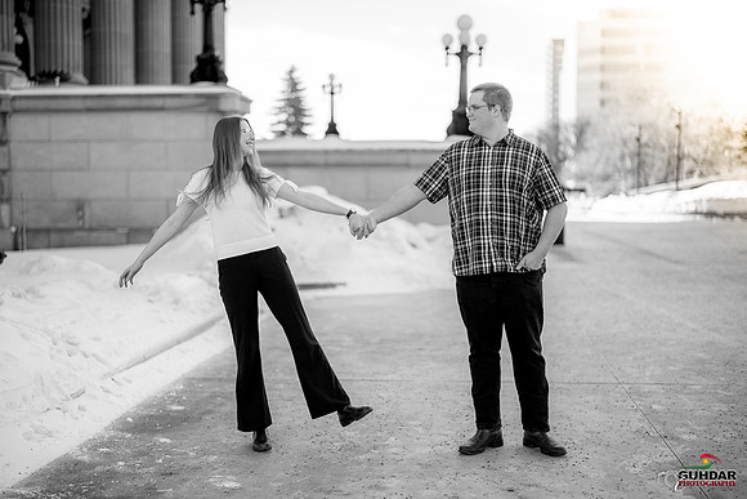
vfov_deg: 27.0
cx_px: 374
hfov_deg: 39.6
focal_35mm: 50
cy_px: 250
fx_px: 1038
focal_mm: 50
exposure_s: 1/3200
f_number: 1.3
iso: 160
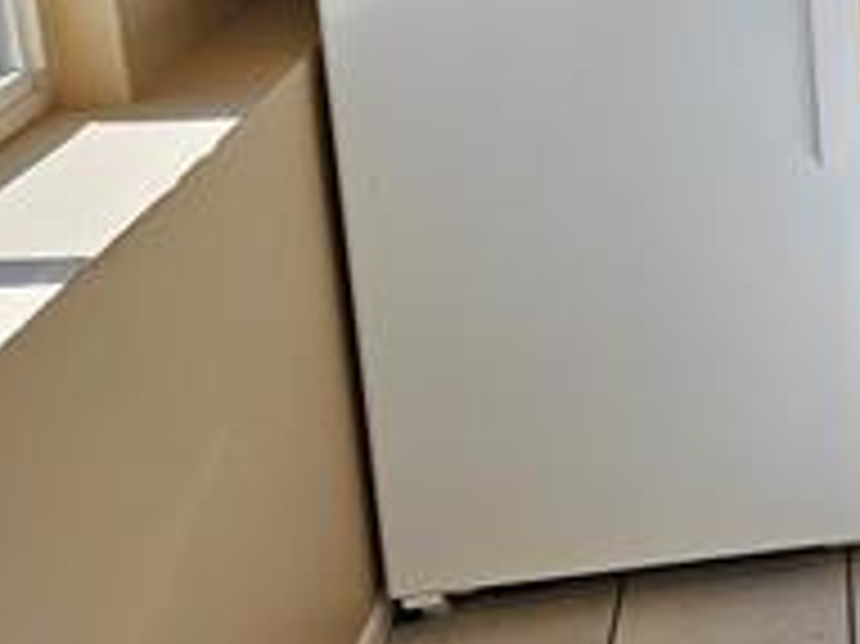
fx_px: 1912
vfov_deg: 18.5
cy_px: -43
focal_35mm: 77
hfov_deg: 22.2
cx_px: 1184
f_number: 1.7
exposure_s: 1/180
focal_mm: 6.3
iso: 25
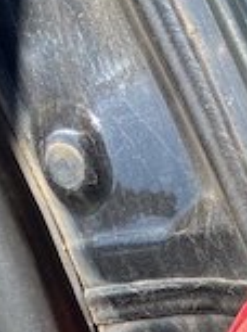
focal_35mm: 109
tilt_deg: -45.6
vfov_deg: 14.8
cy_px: 662
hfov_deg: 12.4
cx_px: 444
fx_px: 1041
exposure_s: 1/449
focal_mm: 4.25
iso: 32
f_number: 1.8
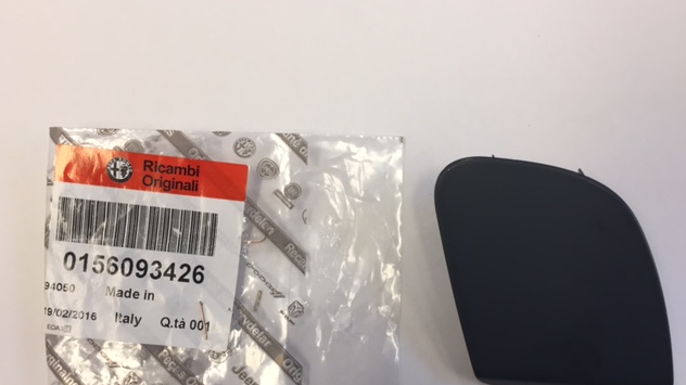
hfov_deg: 61.0
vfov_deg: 36.5
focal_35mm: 32
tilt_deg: -84.4
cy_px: 234
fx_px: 582
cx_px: 345
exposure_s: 1/33
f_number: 2.2
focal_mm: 4.15
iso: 40
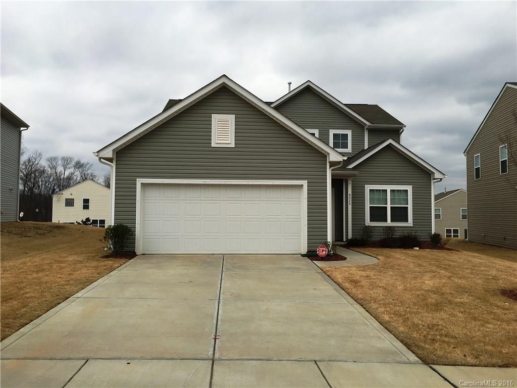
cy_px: 194
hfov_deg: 61.7
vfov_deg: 48.2
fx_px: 433
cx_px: 258
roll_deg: -0.7
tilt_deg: +3.3
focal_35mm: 29
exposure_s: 1/306
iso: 25
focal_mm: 4.15
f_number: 2.2
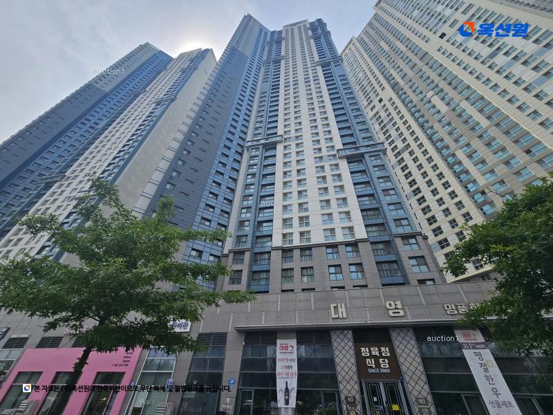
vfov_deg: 89.9
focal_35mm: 13
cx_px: 276
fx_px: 208
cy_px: 208
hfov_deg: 106.2
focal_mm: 2.2
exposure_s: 1/2664
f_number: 2.2
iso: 50
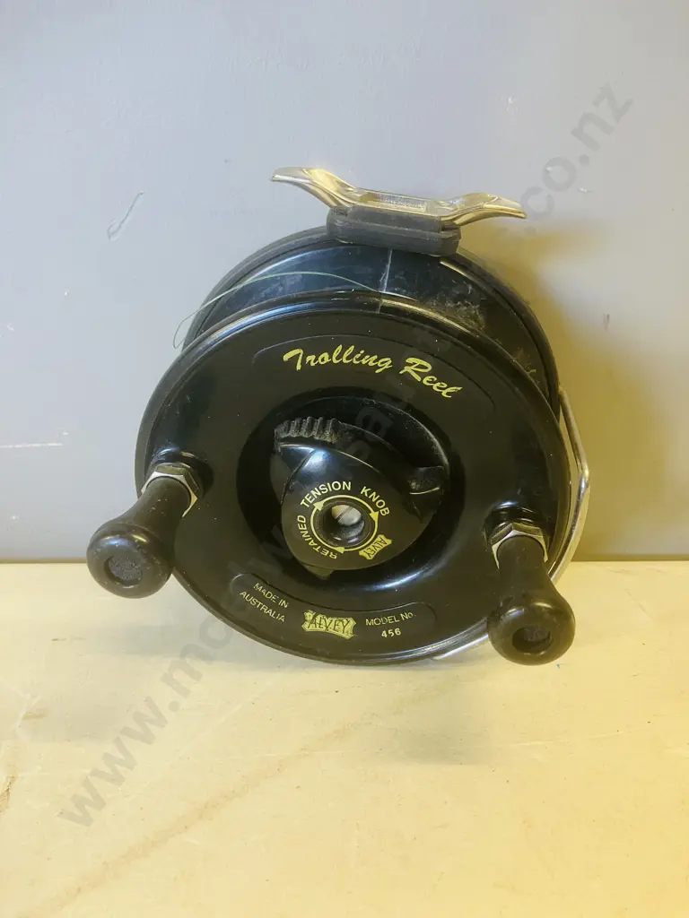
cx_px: 344
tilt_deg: -21.6
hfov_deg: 49.7
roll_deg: +3.6
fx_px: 743
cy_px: 459
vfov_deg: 63.4
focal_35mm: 28
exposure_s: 1/50
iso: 160
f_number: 1.8
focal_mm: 3.99
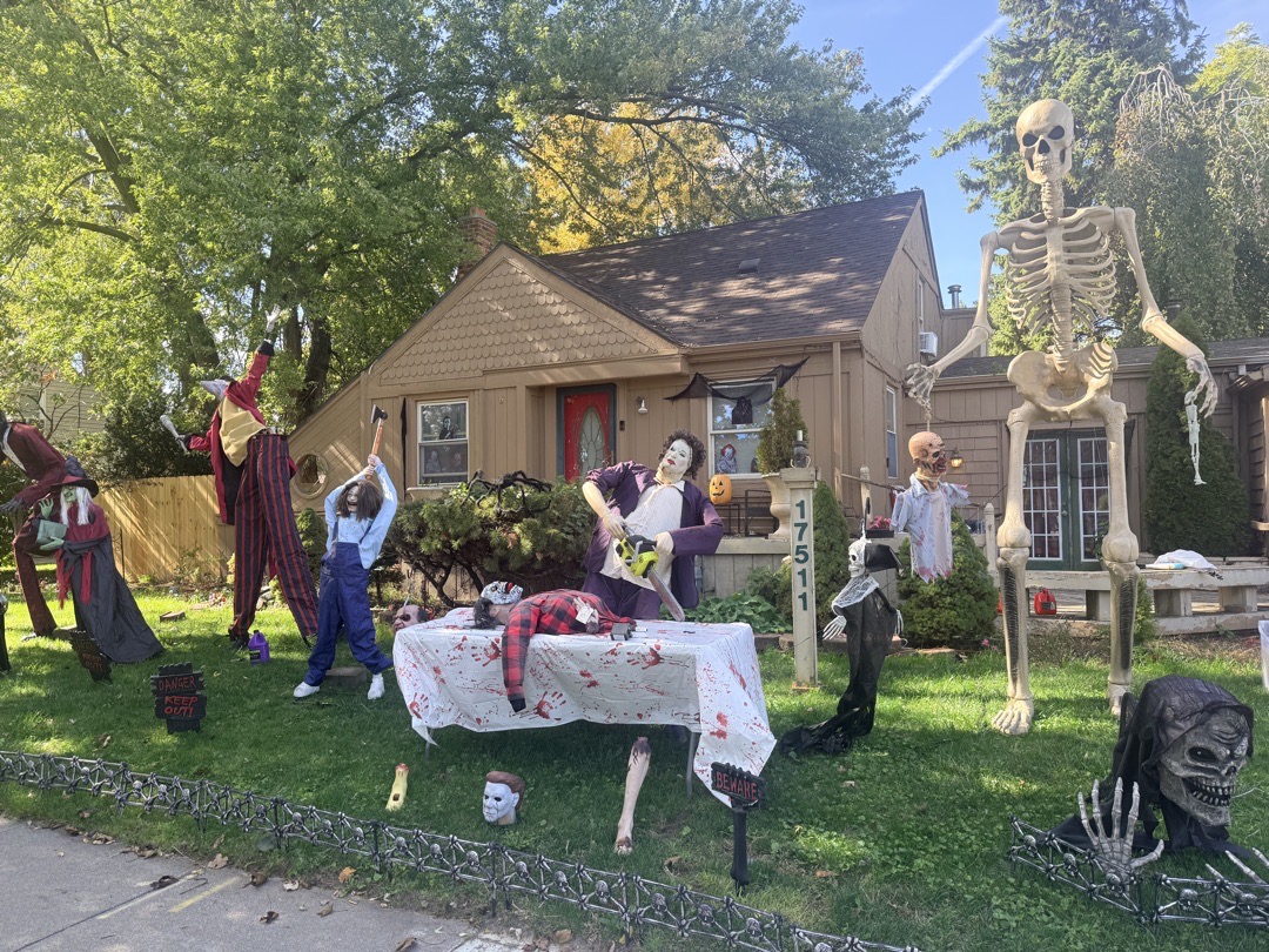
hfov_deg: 71.6
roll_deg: +0.6
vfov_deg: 56.8
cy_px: 476
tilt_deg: +2.4
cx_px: 634
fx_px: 880
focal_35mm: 24
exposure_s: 1/813
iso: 100
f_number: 1.78
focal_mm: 6.76
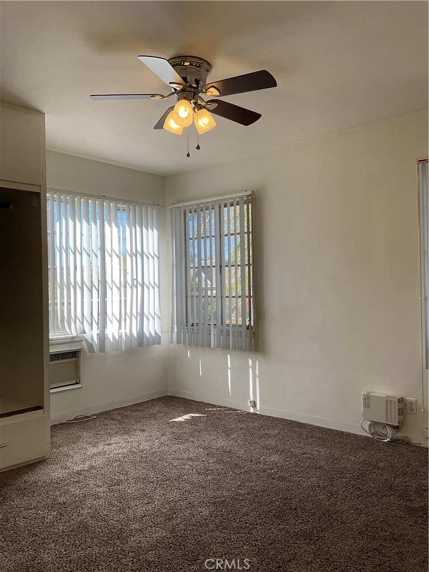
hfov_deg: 48.2
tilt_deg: -0.2
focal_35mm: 29
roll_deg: +0.5
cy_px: 286
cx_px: 214
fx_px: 479
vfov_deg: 61.7
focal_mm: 3
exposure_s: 1/212
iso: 16
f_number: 1.8
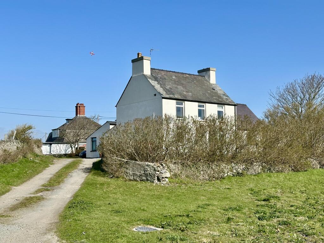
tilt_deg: +5.9
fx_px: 449
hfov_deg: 39.7
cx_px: 162
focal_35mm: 48
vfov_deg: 30.3
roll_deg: +1.1
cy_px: 122
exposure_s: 1/5000
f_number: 1.78
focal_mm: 6.86
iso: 64
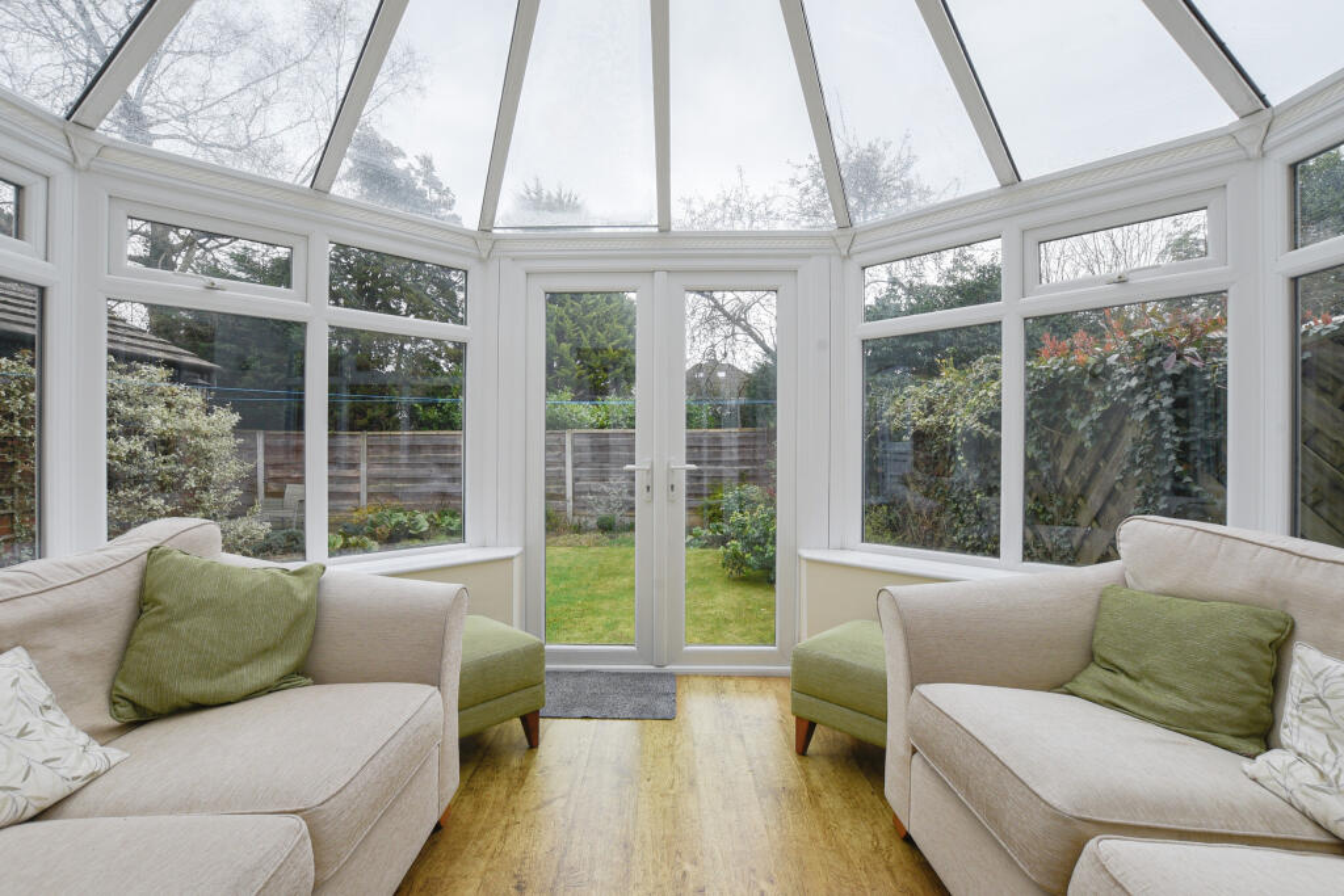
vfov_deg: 77.3
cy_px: 448
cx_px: 672
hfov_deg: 100.4
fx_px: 560
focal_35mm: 15
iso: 100
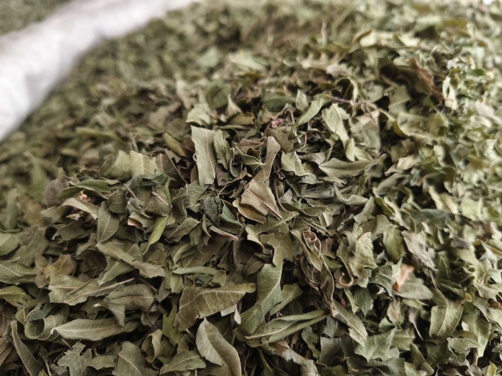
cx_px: 251
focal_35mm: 23
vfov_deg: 58.9
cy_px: 188
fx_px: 334
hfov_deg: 73.9
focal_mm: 5.6
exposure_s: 1/100
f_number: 1.88
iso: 208
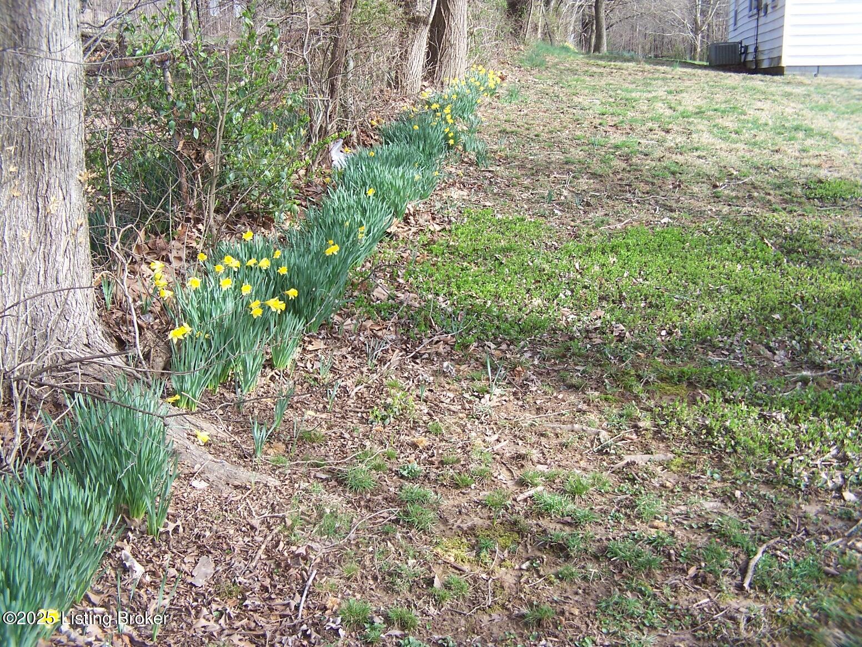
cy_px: 324
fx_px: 1594
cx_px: 431
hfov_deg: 30.3
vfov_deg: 22.9
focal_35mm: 64
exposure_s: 1/250
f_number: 3.2
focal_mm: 10.7
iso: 80
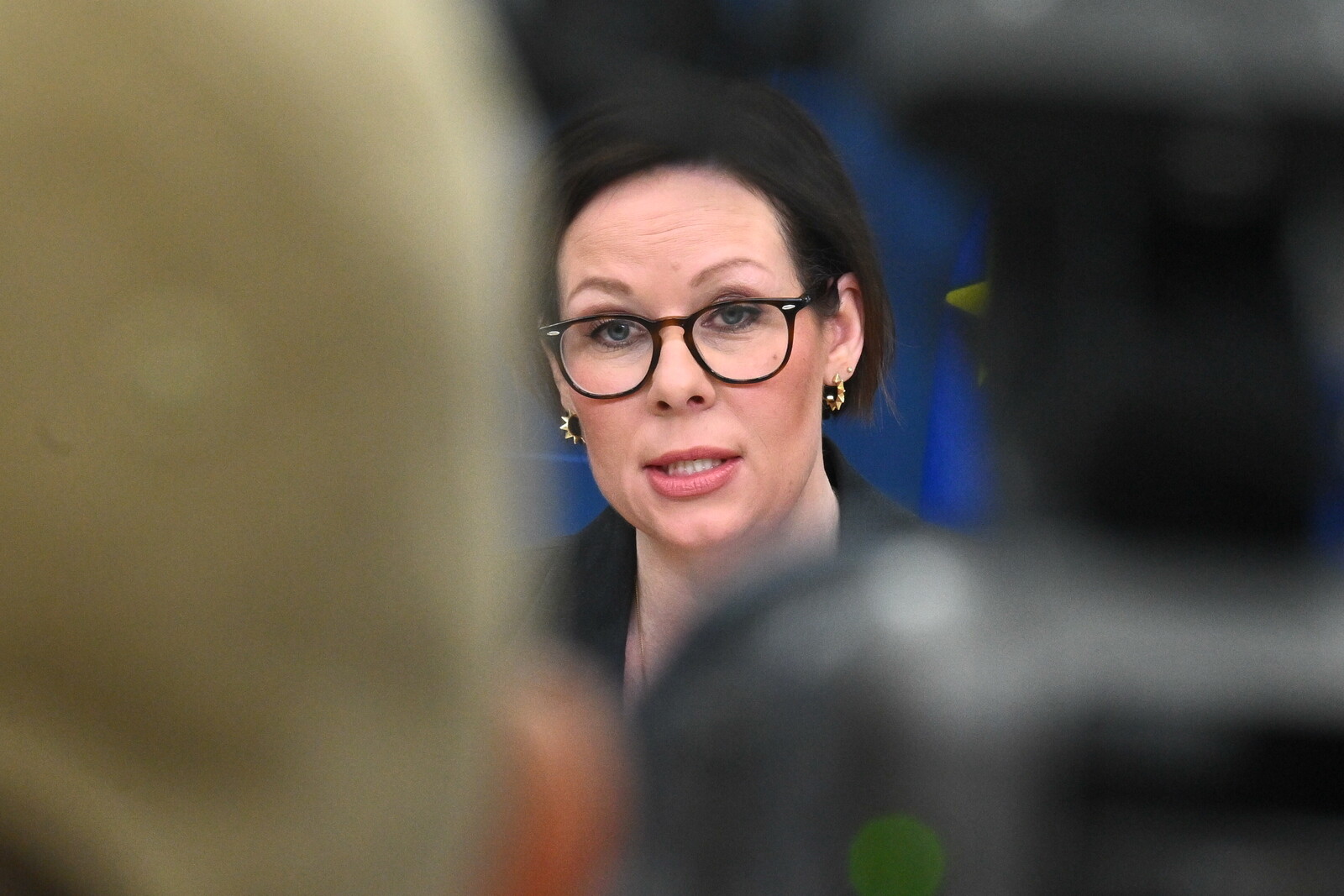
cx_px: 672
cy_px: 448
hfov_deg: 10.3
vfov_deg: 6.9
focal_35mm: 200
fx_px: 7467
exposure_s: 1/50
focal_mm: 200
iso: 2000
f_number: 13
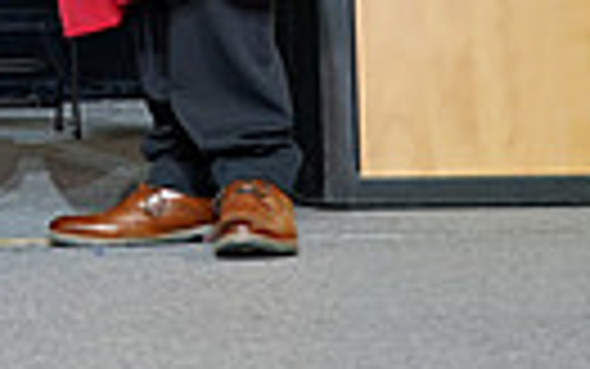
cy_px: -572
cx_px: -36
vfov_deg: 6.9
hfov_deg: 11.5
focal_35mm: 179
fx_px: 2879
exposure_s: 1/80
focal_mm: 51
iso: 500
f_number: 5.6
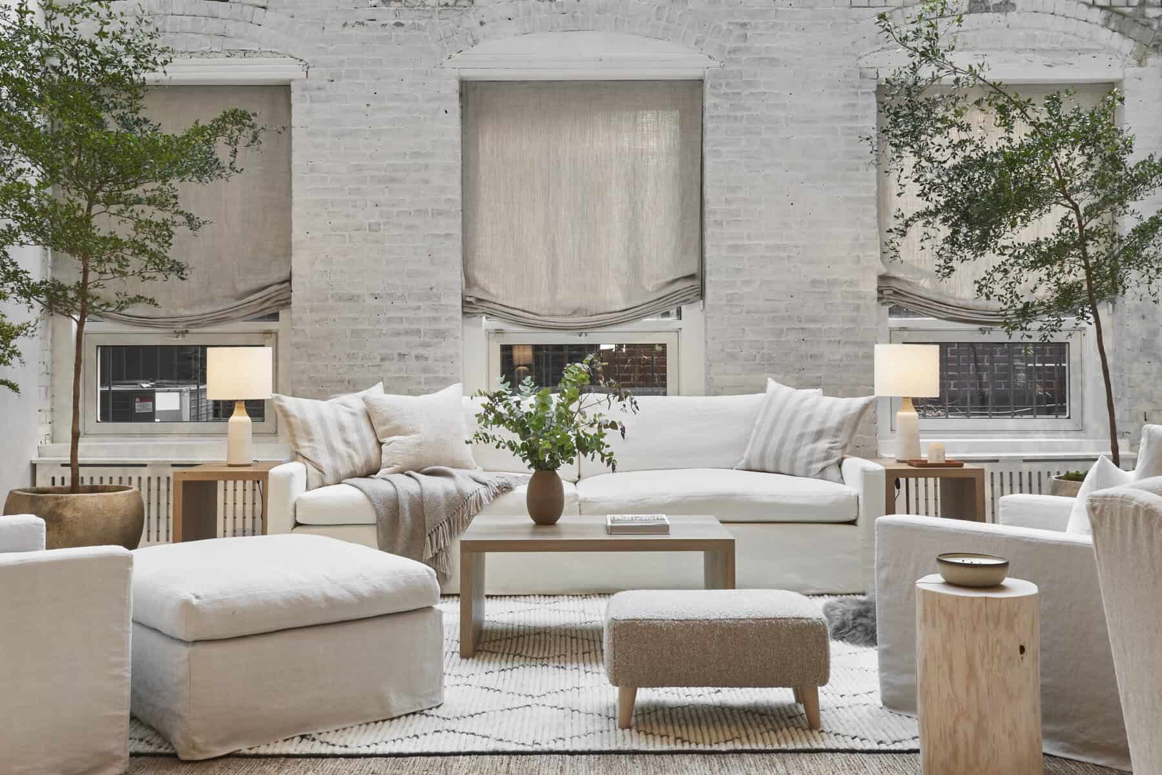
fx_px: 1194
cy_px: 388
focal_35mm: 37
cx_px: 581
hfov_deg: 51.9
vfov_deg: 36.0
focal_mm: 25
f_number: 16
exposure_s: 1/3.33
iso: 400
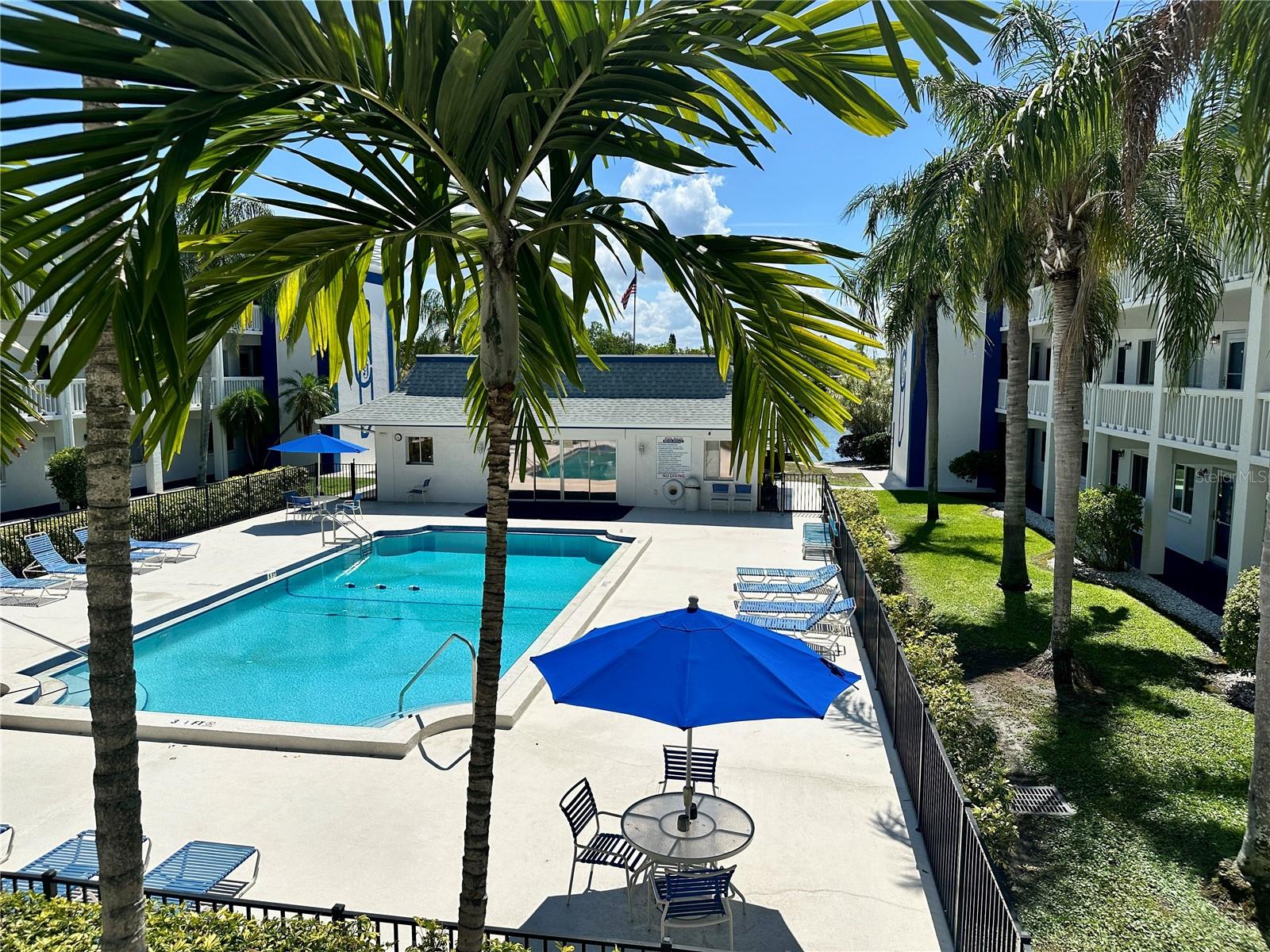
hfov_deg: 71.6
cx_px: 635
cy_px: 476
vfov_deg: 56.8
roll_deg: +0.1
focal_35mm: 24
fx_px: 881
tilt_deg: -7.0
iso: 80
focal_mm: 6.86
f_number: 1.78
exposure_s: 1/8929
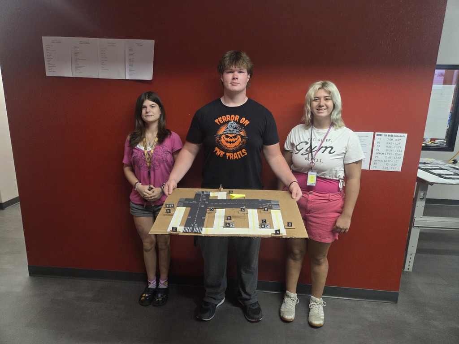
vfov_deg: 58.9
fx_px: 305
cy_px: 172
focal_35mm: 23
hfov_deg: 73.9
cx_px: 230
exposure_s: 1/120
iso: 400
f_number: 1.8
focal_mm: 5.4
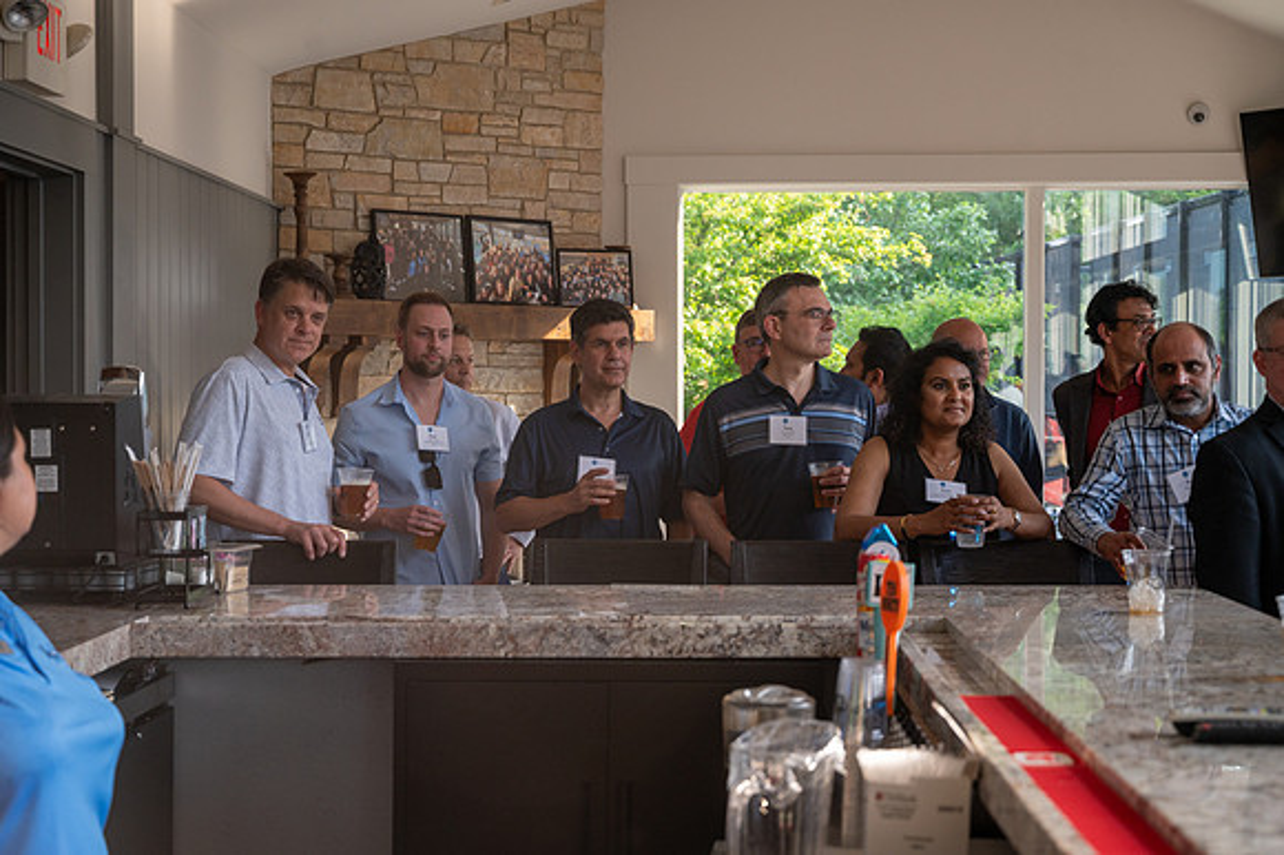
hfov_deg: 36.3
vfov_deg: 24.6
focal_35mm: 55
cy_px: 428
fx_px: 1960
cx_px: 642
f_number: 4.5
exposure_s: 1/400
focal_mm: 55
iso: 640
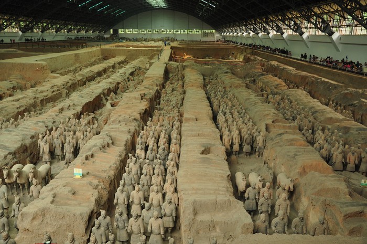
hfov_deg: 57.3
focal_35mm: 33
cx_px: 184
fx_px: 336
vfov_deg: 39.9
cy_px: 122
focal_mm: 22
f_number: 3.8
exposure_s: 1/40
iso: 500
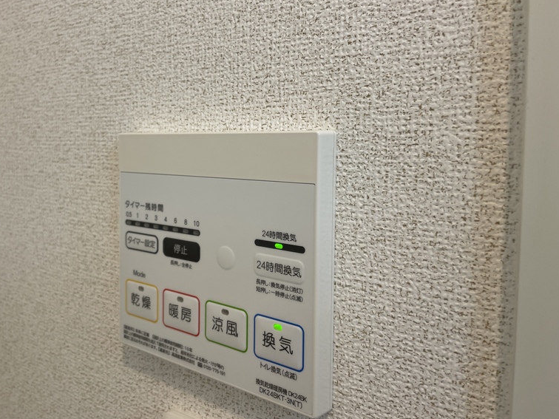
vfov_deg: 42.8
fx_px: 533
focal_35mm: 33
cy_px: 181
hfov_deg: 54.8
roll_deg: -0.9
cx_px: 214
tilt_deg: -3.9
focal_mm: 4.2
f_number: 1.6
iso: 80
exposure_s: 1/60
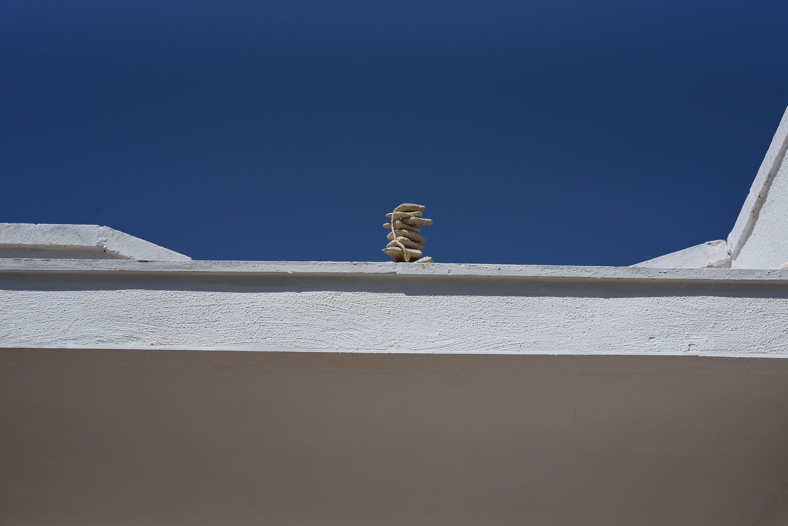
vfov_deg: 16.1
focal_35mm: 85
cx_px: 394
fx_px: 1861
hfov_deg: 23.9
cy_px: 263
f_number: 8
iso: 500
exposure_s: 1/4000
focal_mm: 85
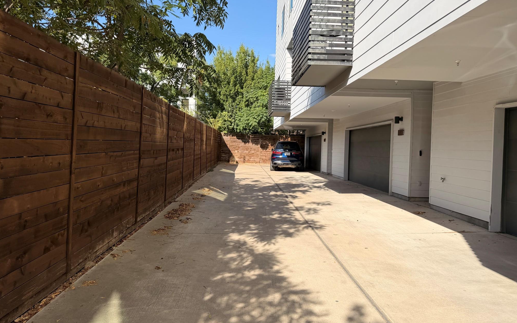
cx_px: 258
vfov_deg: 47.6
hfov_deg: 70.4
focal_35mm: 26
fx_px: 366
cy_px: 156
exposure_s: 1/3145
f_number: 1.78
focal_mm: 6.76
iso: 80
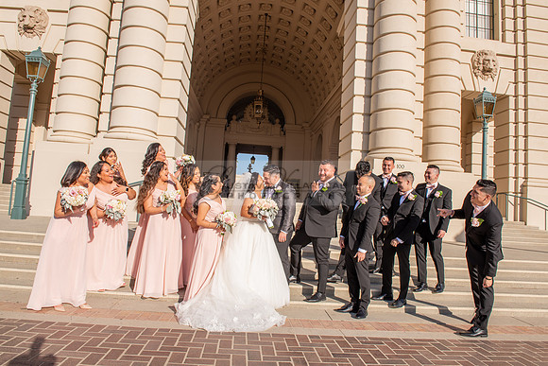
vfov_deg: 53.2
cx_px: 274
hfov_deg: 73.7
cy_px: 183
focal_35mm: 24
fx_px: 365
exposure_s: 1/200
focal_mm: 24
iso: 100
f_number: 10
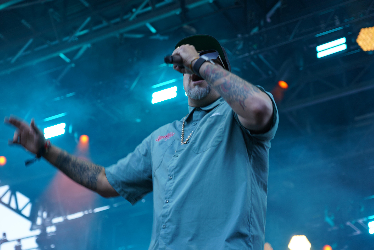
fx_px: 790
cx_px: 181
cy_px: 124
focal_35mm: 76
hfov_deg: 26.6
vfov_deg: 17.9
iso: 200
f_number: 4
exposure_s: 1/160
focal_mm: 69
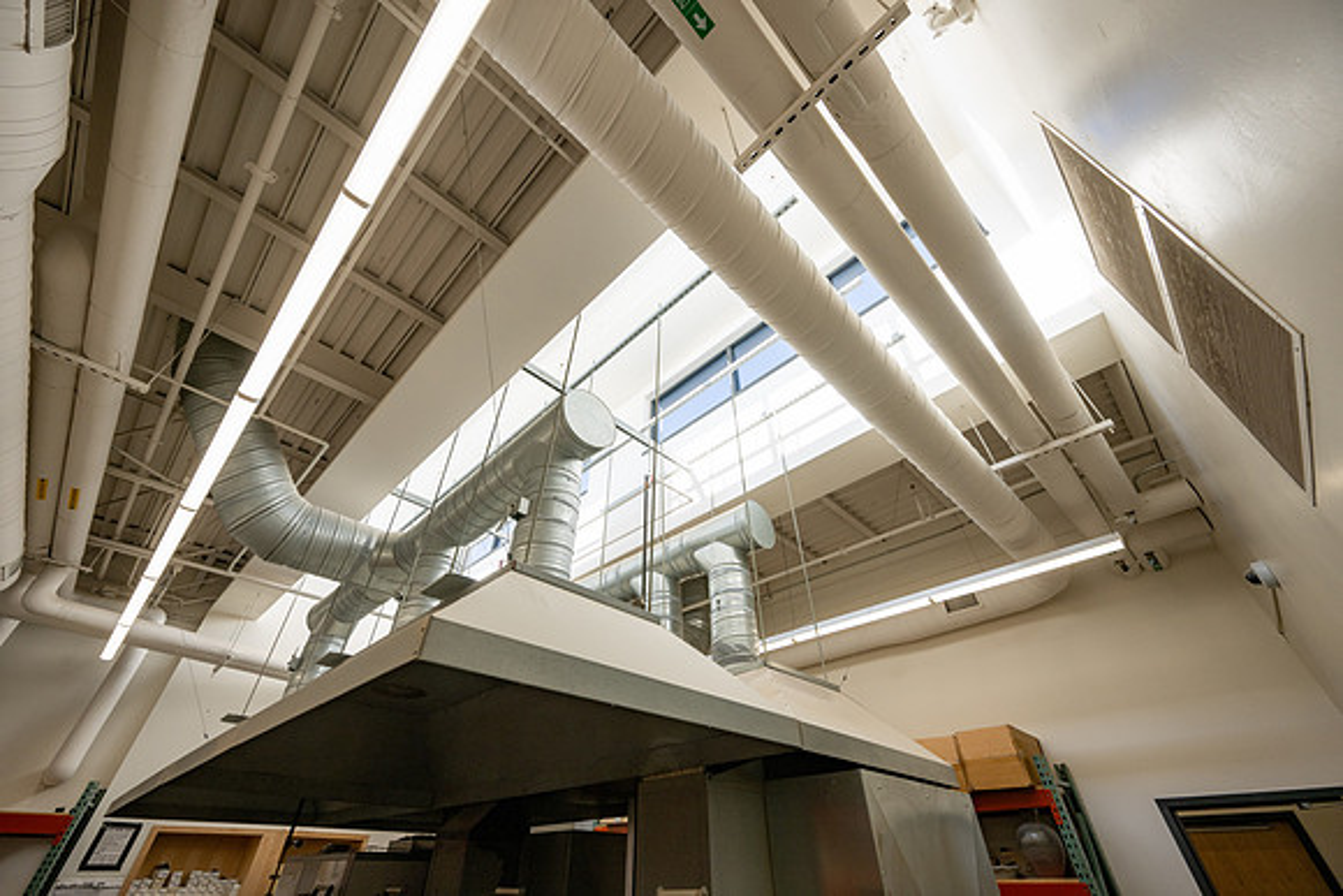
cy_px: 448
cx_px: 672
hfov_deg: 104.2
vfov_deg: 81.2
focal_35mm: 14
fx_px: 522
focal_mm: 14
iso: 400
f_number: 8
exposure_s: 1/160
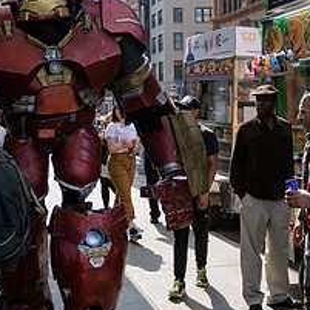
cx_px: 179
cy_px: 61
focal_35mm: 59
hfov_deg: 29.0
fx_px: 598
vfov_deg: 28.4
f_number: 3.2
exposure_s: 1/2000
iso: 200
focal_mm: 24
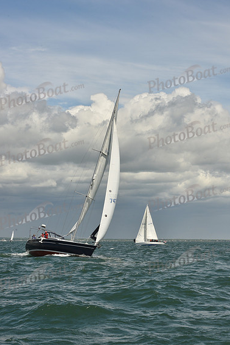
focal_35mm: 87
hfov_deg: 15.7
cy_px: 174
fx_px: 834
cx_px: 116
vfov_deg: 23.4
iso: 320
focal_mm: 85
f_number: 13
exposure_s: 1/800
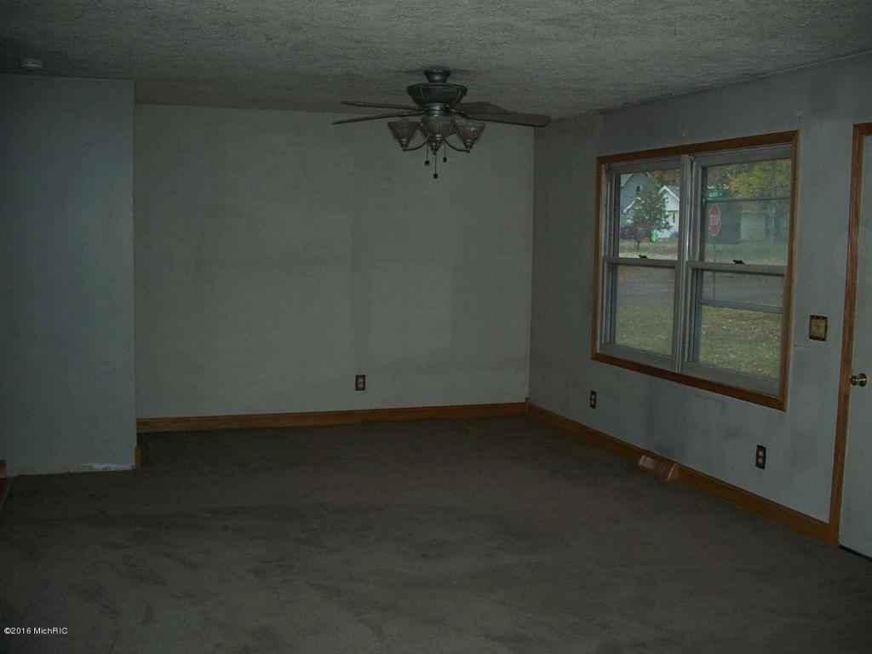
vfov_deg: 38.7
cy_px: 327
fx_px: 932
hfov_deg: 50.1
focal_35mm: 37
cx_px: 436
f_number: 2.8
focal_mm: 7.8
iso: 125
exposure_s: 1/60
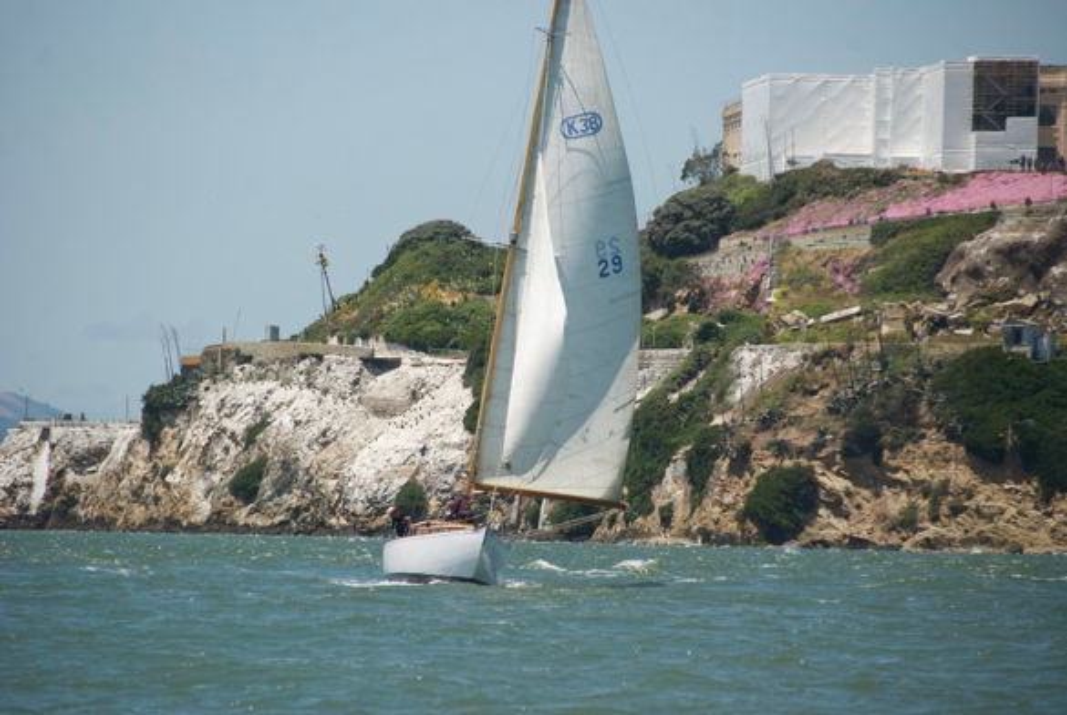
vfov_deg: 4.6
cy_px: 358
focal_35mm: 300
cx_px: 534
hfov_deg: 6.9
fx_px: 8905
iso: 800
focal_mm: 200
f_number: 5.6
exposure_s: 1/3200
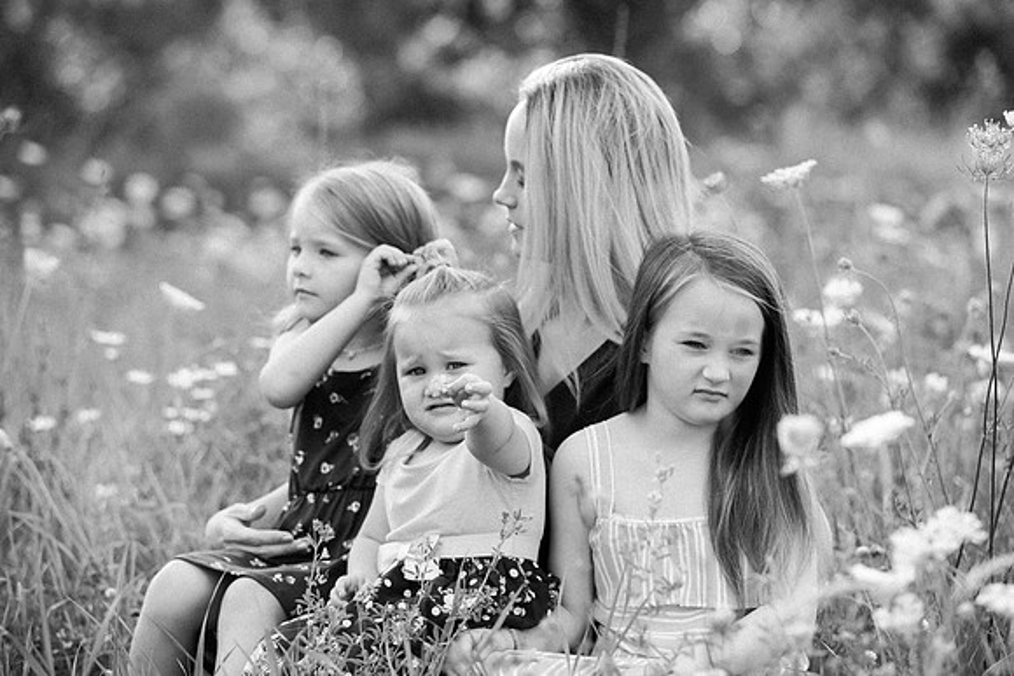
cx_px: 507
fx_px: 3662
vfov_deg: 10.6
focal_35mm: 130
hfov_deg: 15.8
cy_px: 338
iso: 250
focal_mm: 130
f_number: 4.5
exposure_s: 1/800
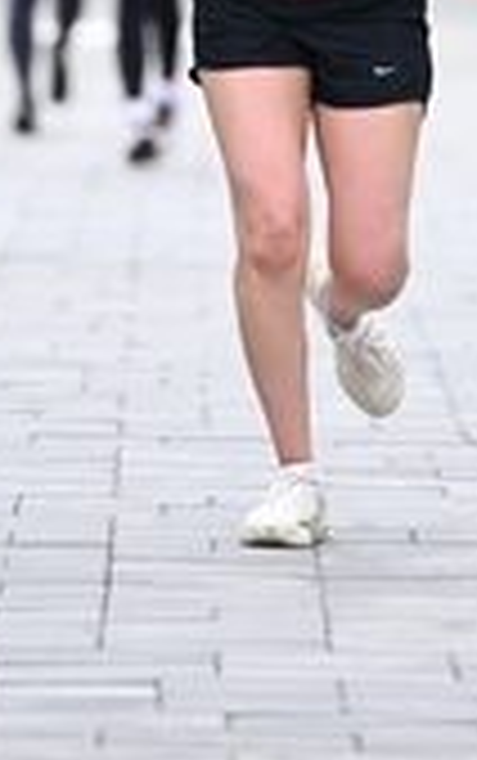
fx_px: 13734
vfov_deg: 3.2
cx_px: 259
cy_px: -292
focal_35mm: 662
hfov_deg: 2.0
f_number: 2.8
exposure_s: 1/1600
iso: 640
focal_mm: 200
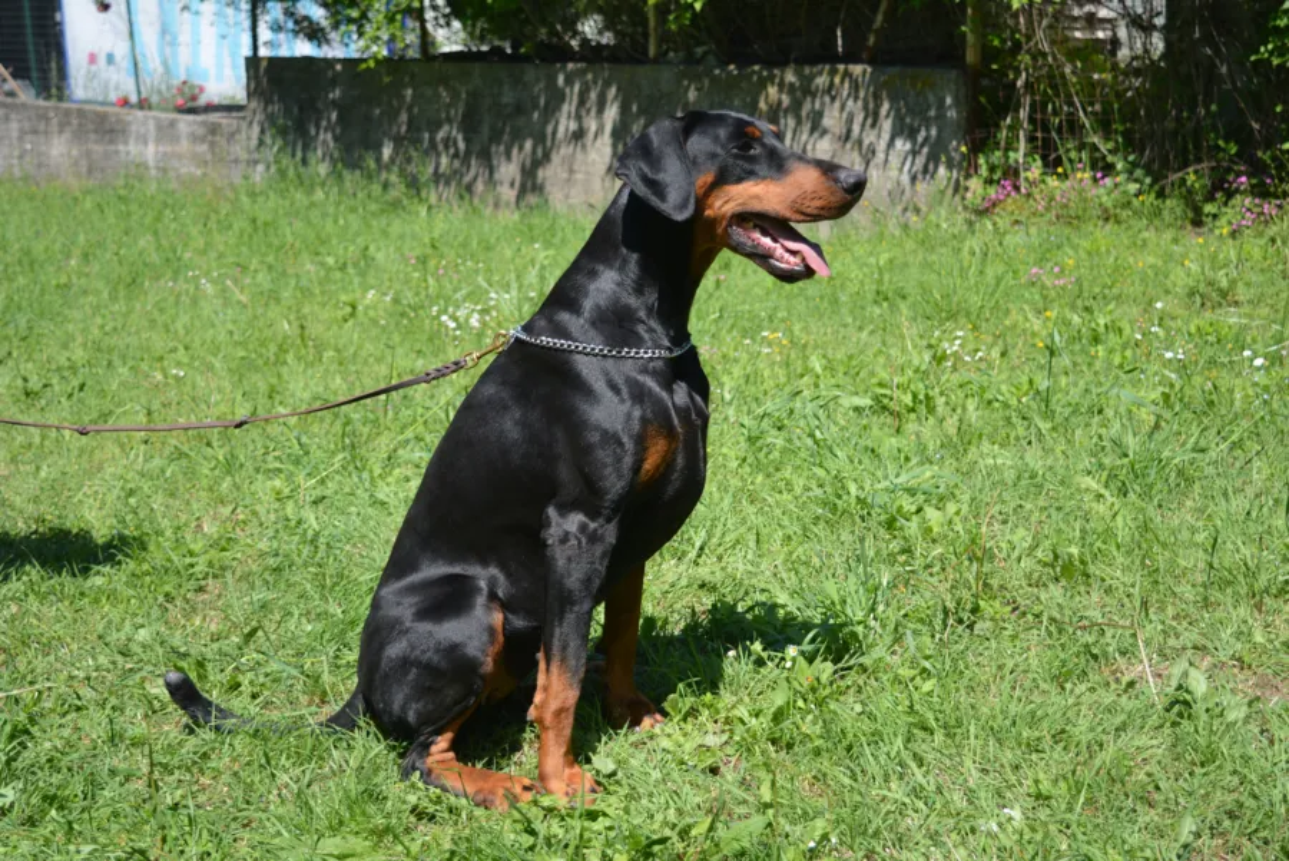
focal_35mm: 57
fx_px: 2042
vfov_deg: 23.8
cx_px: 644
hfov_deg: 35.0
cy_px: 430
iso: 400
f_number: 5.6
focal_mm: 38
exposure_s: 1/1600
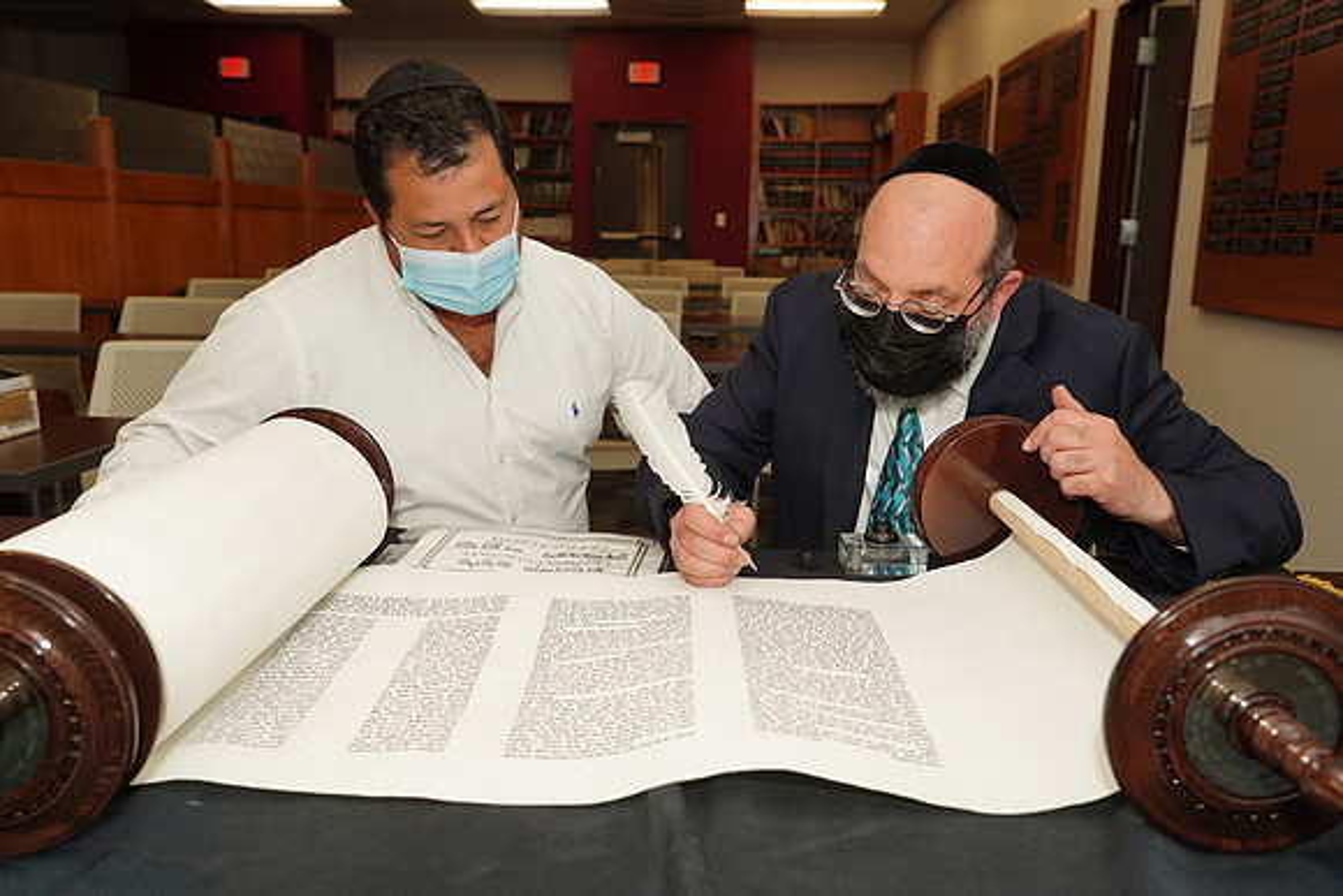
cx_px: 672
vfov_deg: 43.6
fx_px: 1119
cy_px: 448
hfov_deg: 61.9
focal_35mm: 30
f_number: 5.6
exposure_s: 1/80
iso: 320
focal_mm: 30
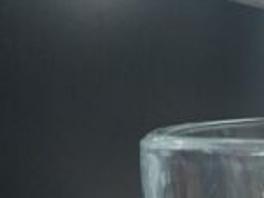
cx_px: 502
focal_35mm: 170
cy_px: 366
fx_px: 1295
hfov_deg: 10.8
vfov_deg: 8.4
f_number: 1.8
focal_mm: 5.23
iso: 200
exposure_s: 1/50
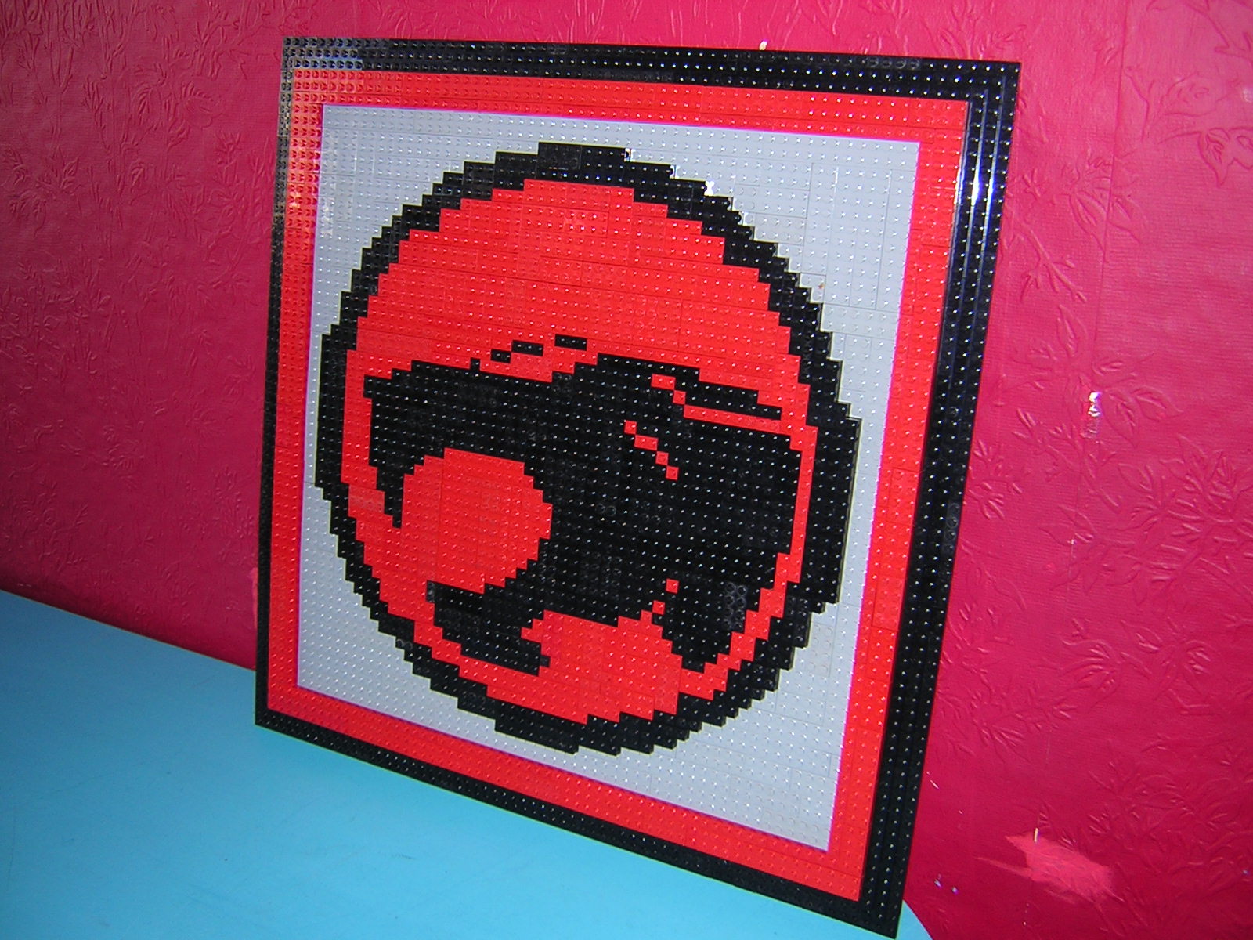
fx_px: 1303
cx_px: 626
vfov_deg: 39.7
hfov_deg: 51.4
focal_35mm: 36
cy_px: 470
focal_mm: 4.7
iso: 100
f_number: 2.6
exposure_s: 1/60.1
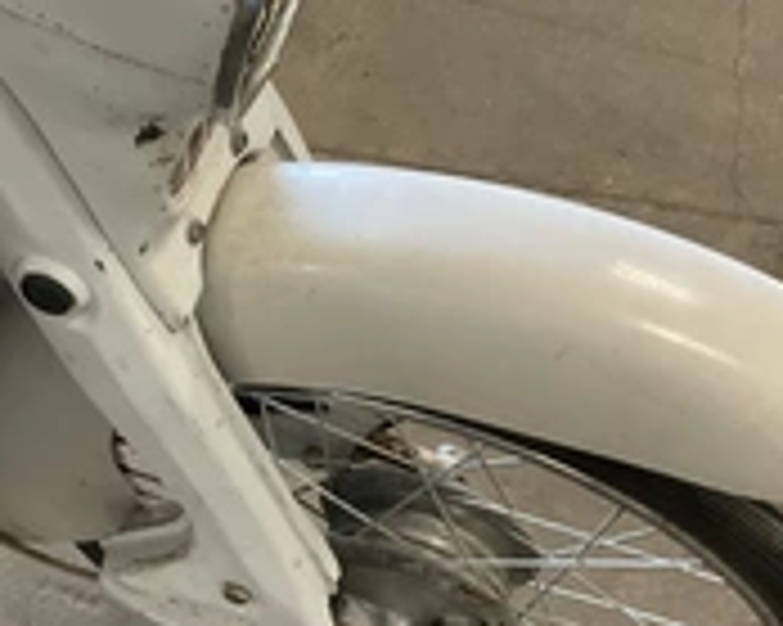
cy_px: 351
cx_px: 104
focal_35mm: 65
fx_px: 1505
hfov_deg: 28.2
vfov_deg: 23.5
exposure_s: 1/60
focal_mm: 3
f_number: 1.8
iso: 160
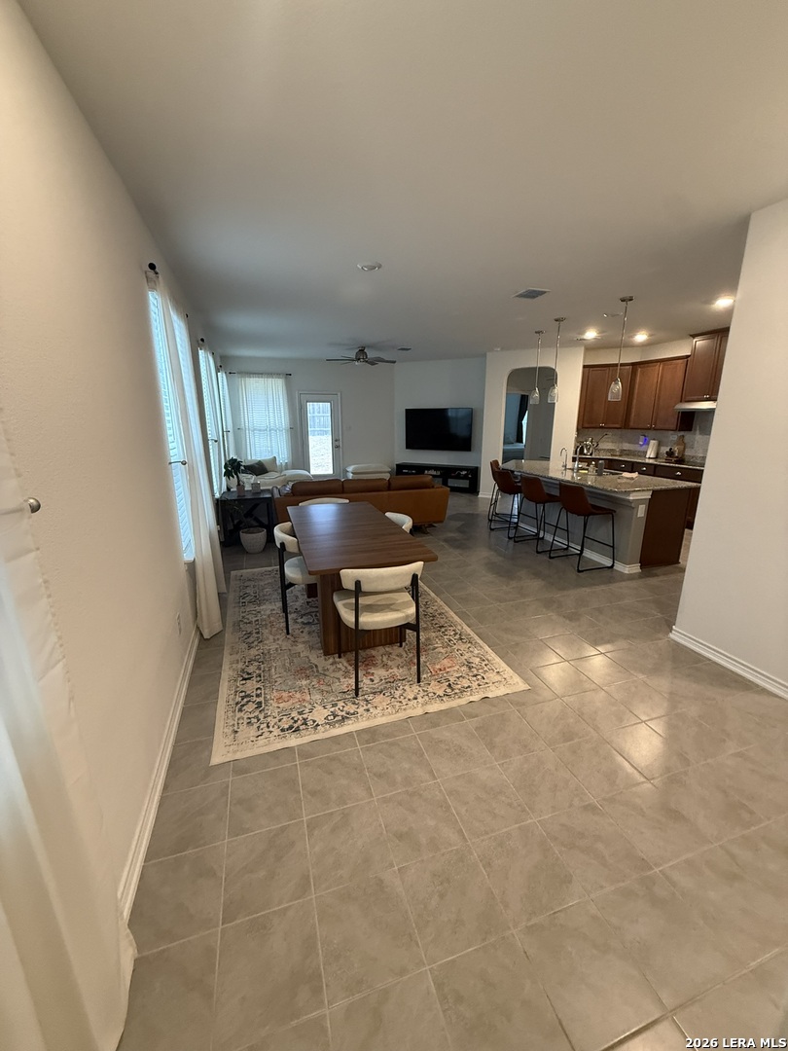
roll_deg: +2.3
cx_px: 394
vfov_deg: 102.1
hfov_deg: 85.7
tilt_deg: -13.9
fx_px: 425
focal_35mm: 14
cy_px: 526
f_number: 2.2
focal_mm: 2.22
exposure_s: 1/60
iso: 320
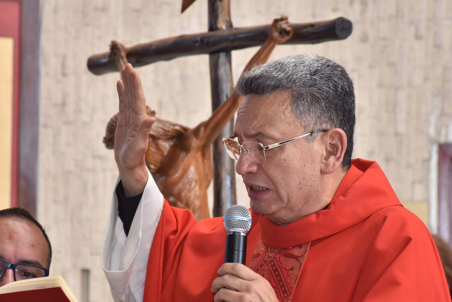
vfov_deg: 4.5
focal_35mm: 307
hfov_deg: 6.7
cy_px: 179
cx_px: 231
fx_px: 3855
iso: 200
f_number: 5.6
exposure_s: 1/50
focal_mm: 140
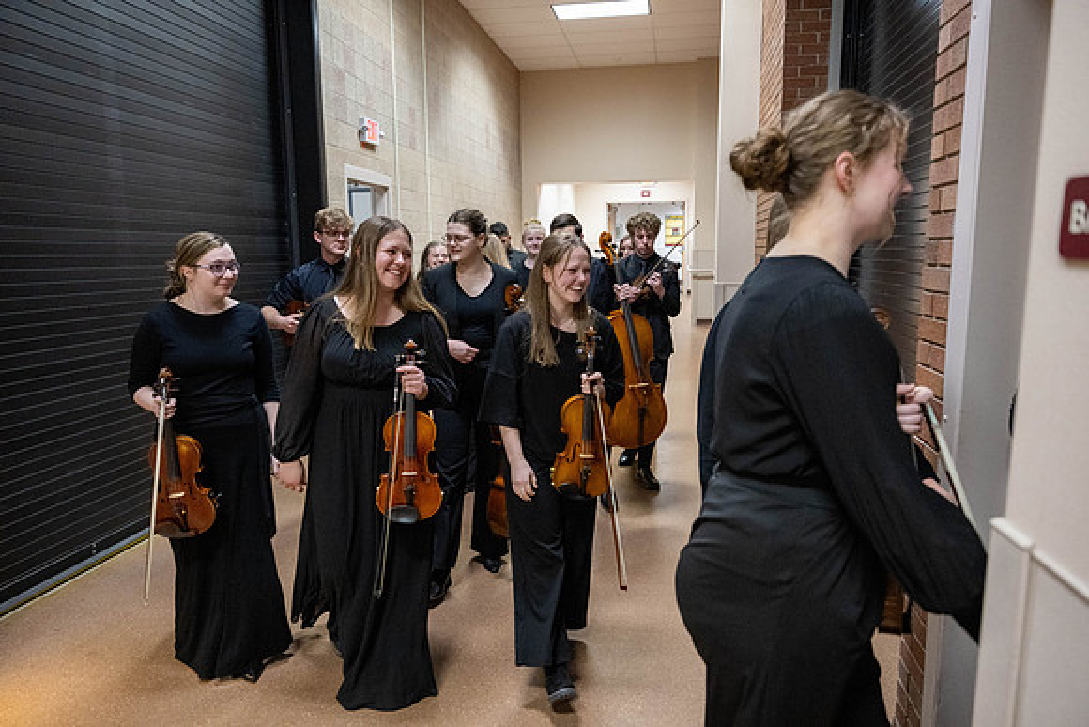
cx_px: 544
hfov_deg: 73.7
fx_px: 726
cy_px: 364
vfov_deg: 53.2
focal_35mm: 24
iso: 6400
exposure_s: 1/250
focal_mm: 24
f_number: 2.8
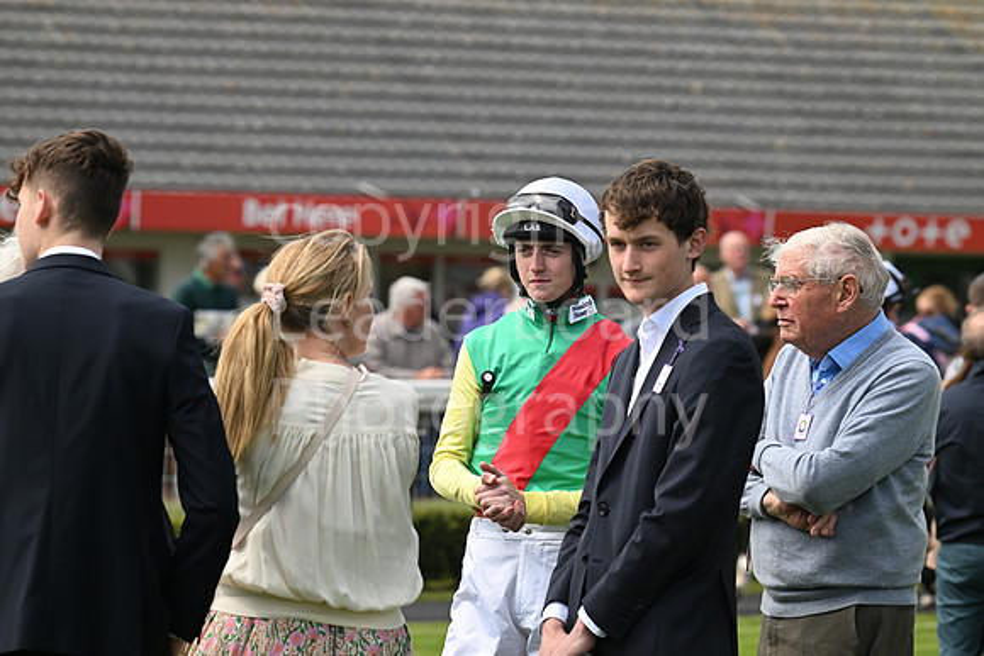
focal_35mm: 200
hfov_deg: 10.3
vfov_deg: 6.9
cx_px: 492
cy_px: 328
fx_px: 5468
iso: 400
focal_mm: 200
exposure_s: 1/1250
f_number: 6.3
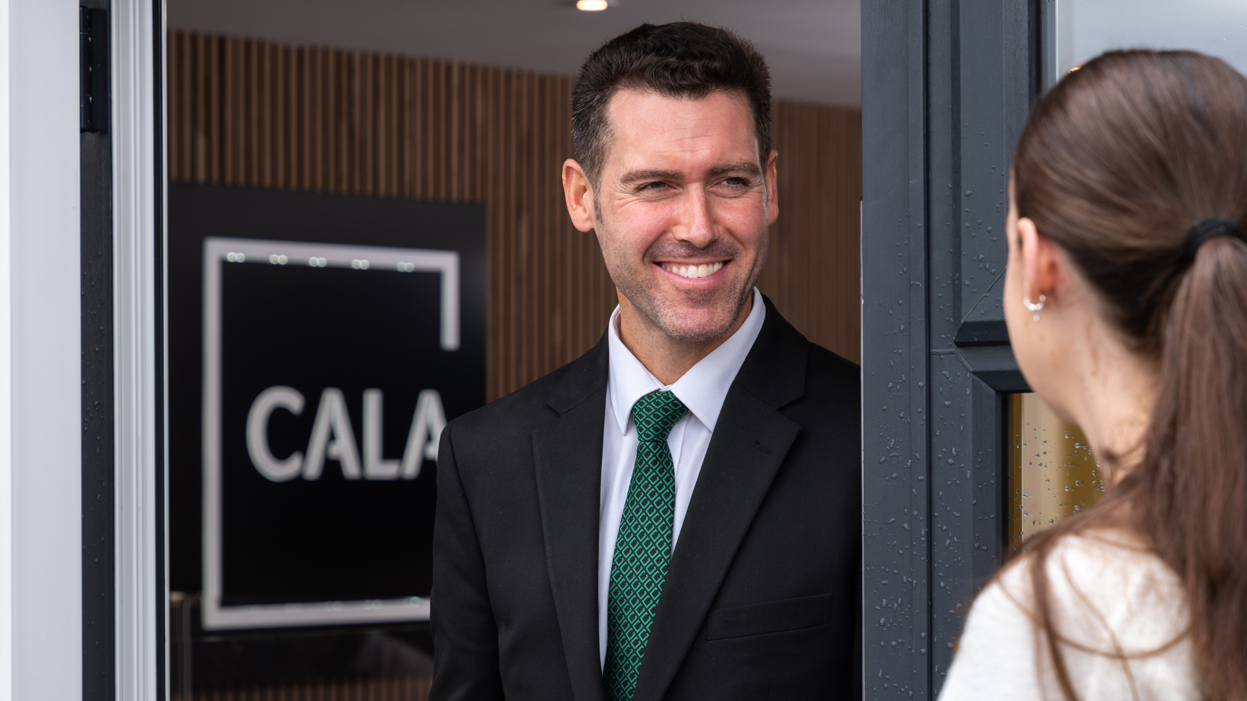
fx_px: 3902
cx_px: 438
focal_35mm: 118
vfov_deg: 10.3
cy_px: 493
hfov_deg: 18.1
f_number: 4.5
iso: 100
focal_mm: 70
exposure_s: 1/60
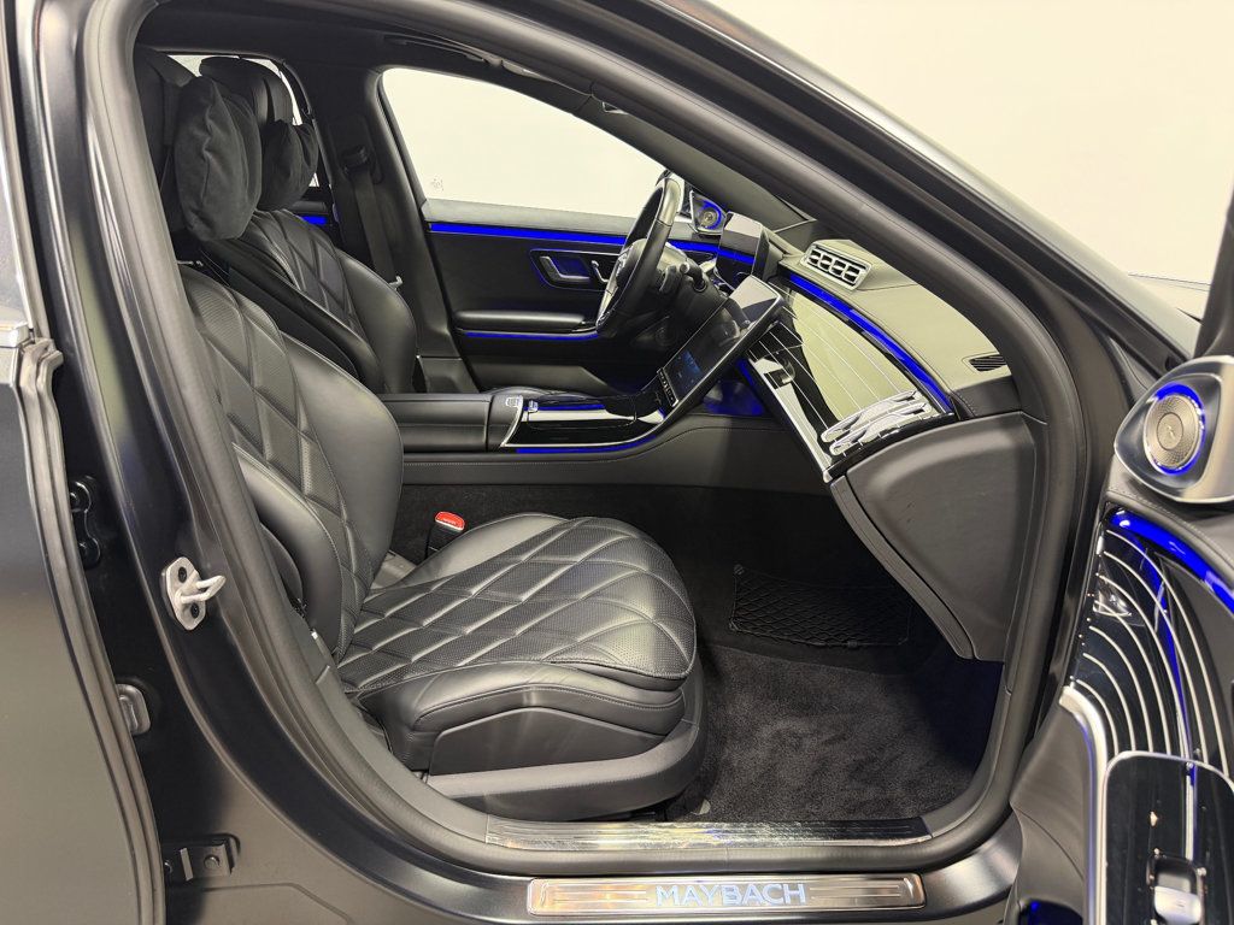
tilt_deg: -20.7
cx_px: 617
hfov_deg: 71.6
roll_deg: -2.3
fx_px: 856
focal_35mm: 24
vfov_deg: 56.8
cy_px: 462
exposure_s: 1/60
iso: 250
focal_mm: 6.76
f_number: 1.78
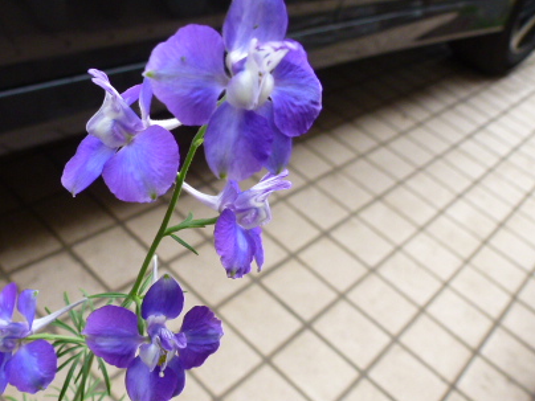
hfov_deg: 48.5
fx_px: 587
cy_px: 175
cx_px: 201
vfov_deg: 37.7
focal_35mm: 38
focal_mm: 4.3
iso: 200
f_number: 3.3
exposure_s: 1/160
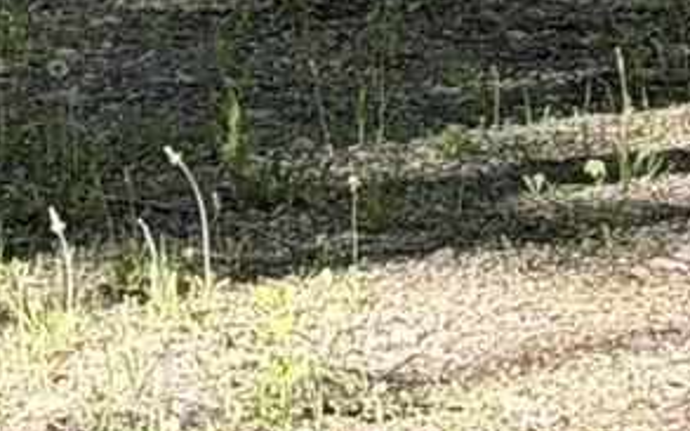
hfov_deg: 5.7
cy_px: -1345
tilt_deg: +4.5
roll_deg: +0.7
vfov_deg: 3.5
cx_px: -876
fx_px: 6693
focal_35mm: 356
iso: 64
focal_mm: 6.76
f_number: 1.78
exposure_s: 1/407
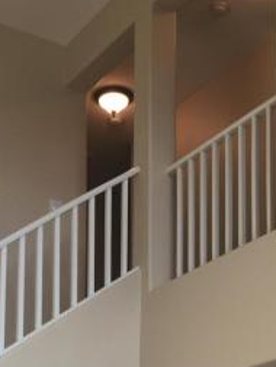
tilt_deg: +9.1
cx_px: 103
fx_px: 935
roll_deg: -0.8
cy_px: 451
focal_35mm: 88
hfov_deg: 16.8
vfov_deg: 20.6
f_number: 2.2
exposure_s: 1/40
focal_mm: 4.15
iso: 25
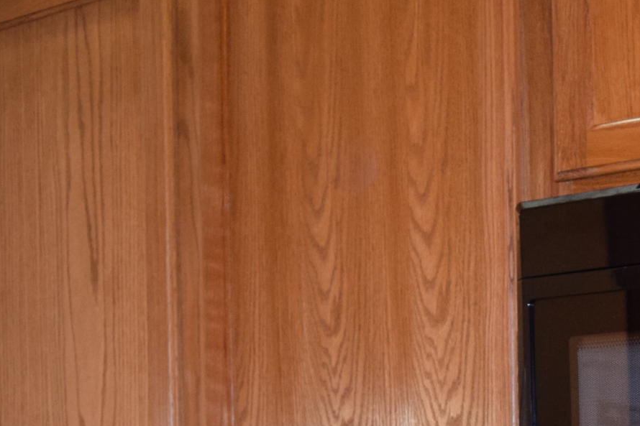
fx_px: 1617
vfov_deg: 13.7
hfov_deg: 21.6
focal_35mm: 91
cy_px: 716
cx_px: 648
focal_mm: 18
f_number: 3.5
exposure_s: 1/60
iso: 1100
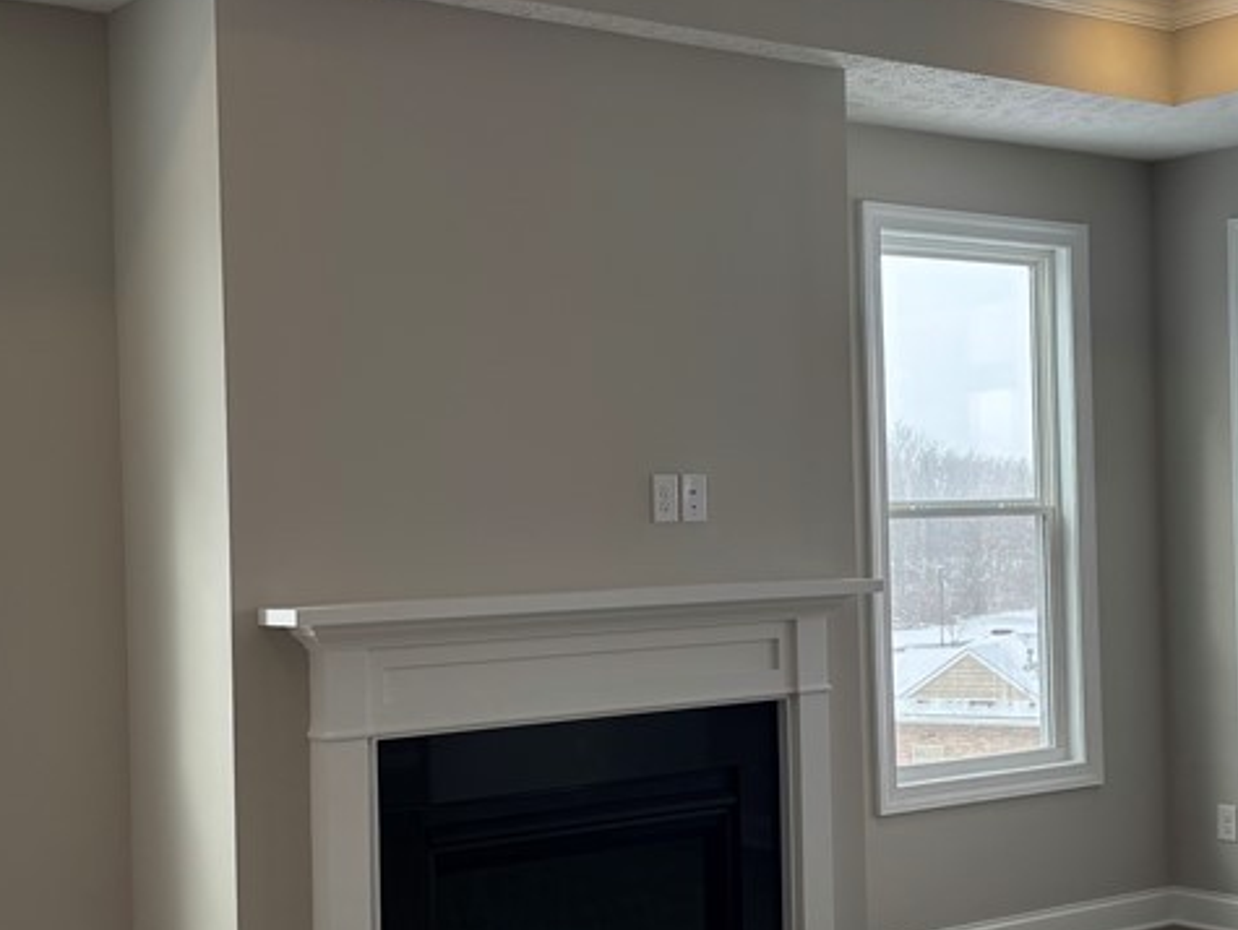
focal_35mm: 56
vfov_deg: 26.1
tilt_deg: +0.3
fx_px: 2004
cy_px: 503
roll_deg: +1.3
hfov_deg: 34.2
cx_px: 758
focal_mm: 5.96
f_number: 1.6
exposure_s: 1/284
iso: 50
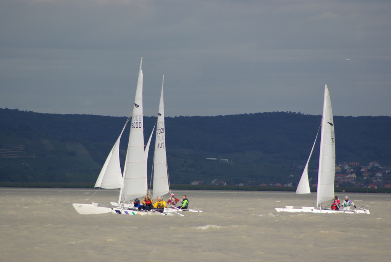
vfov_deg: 3.1
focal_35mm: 450
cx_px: 196
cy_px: 131
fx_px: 4892
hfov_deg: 4.6
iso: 100
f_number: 6.7
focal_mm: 300
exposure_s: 1/350
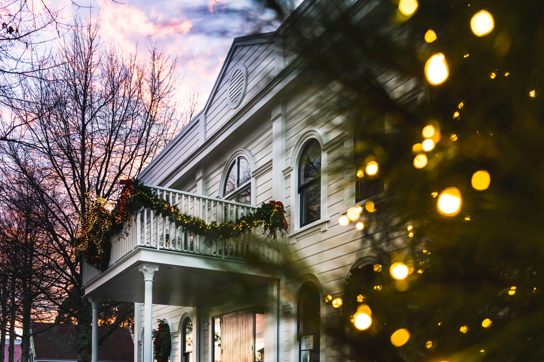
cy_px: 181
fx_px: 529
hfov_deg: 54.4
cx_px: 272
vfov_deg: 37.9
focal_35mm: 35
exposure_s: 1/200
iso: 640
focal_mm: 35
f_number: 2.8
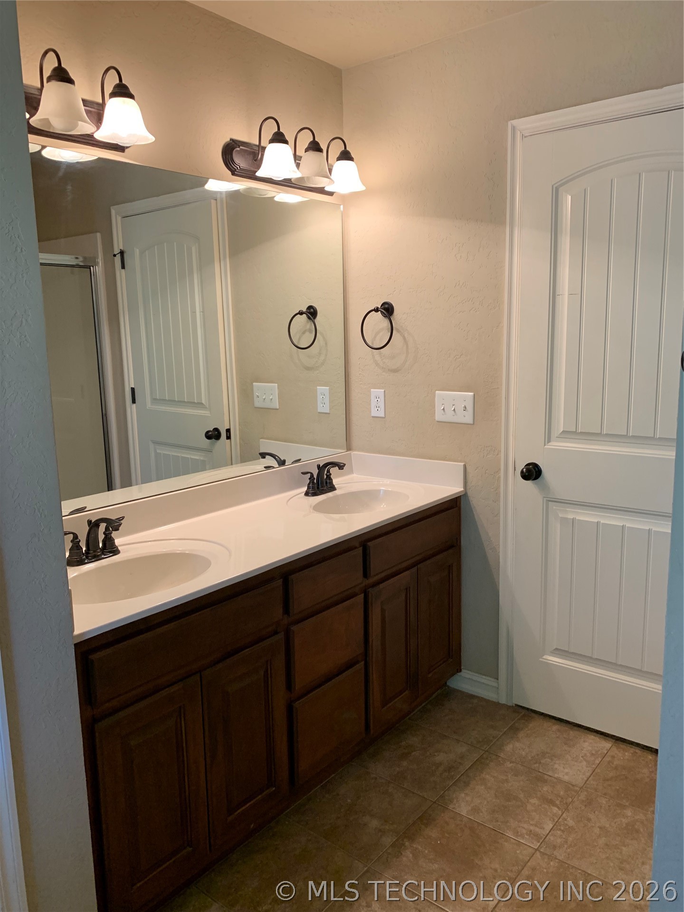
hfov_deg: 53.1
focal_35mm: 26
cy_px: 456
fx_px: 685
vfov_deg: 67.3
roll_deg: +1.7
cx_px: 342
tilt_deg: -9.0
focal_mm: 4.25
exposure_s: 1/60
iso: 125
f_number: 1.8
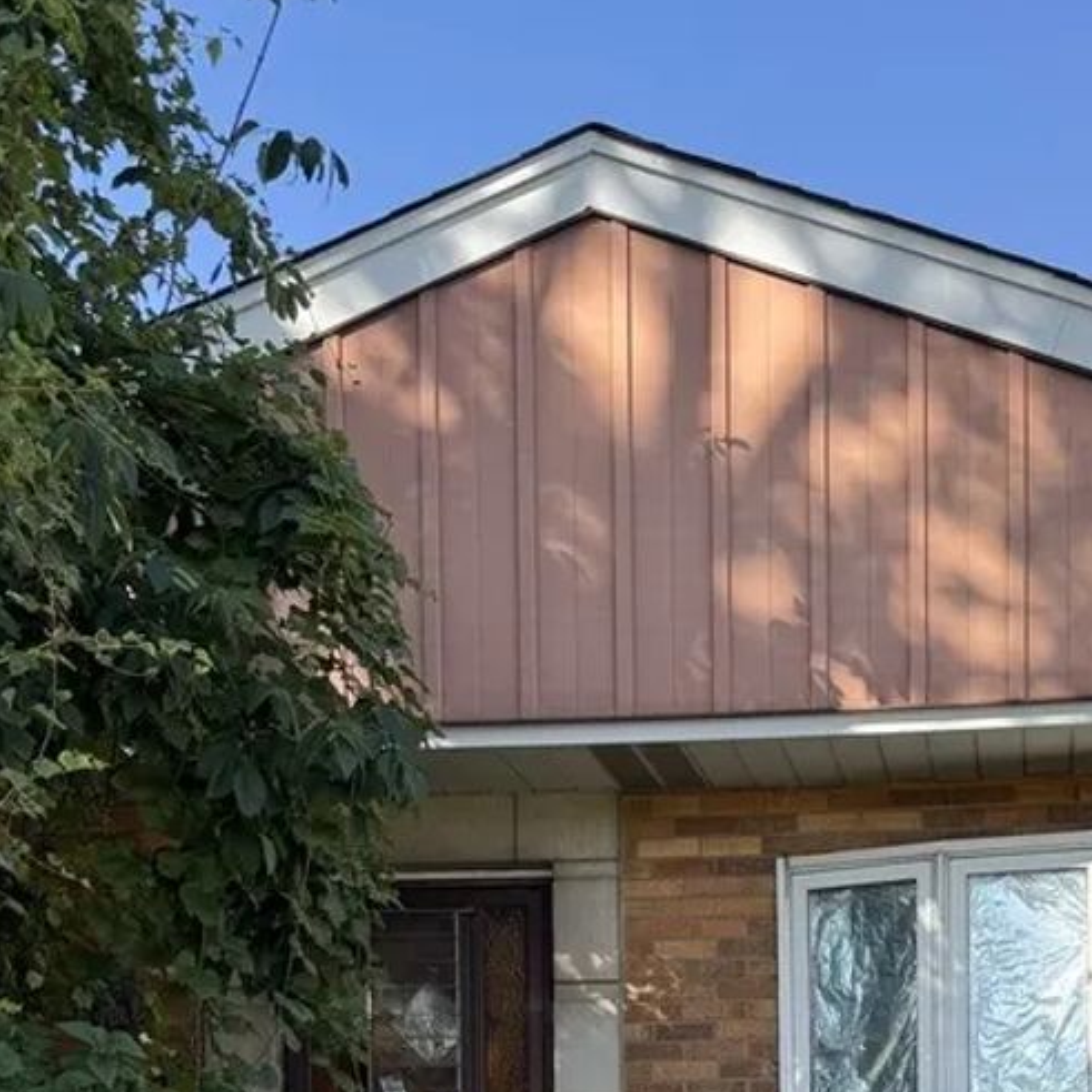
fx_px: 2106
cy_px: 1358
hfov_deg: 28.6
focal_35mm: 59
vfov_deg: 25.6
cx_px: 845
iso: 100
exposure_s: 1/1361
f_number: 1.78
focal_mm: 6.76
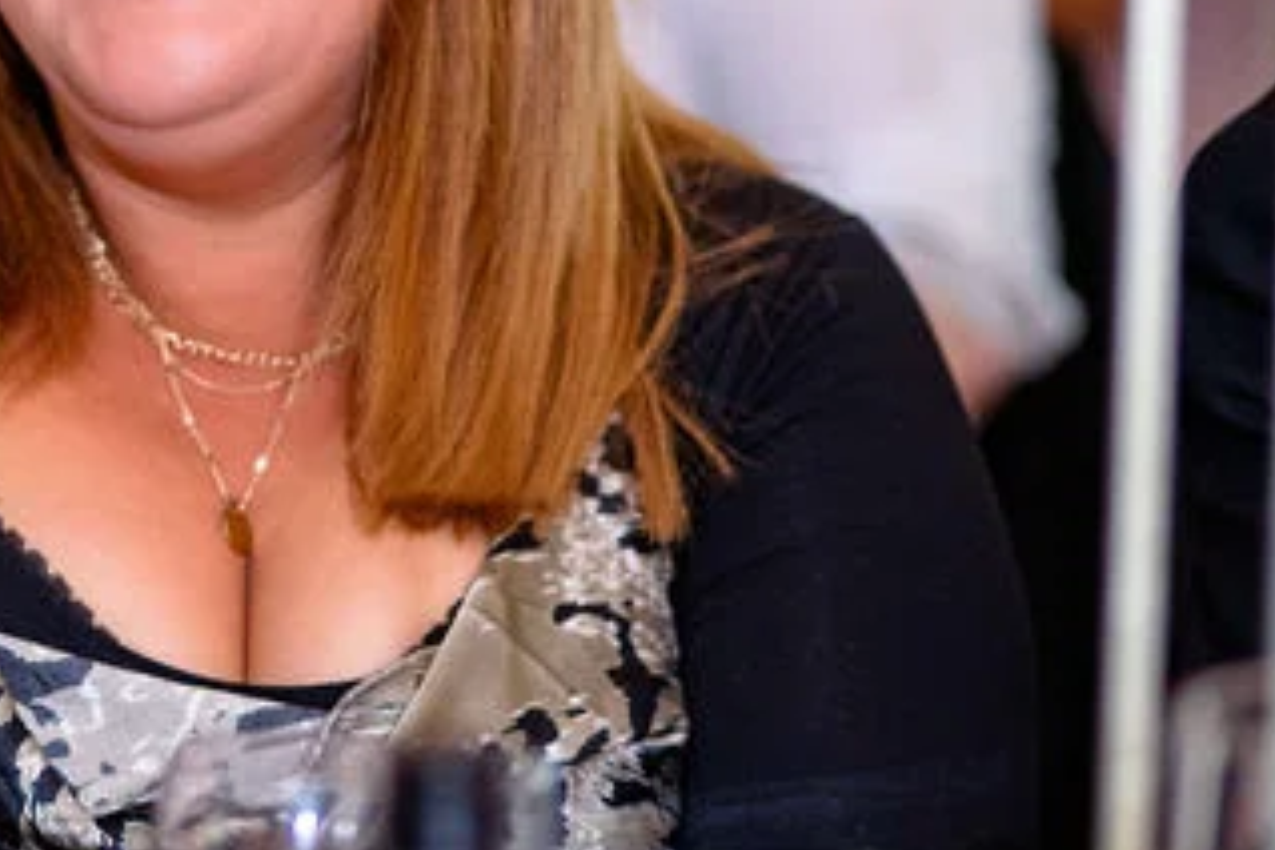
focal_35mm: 274
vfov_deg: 5.0
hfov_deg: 7.5
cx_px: -285
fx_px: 9703
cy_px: 50
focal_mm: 85
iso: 1600
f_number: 1.8
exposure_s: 1/200
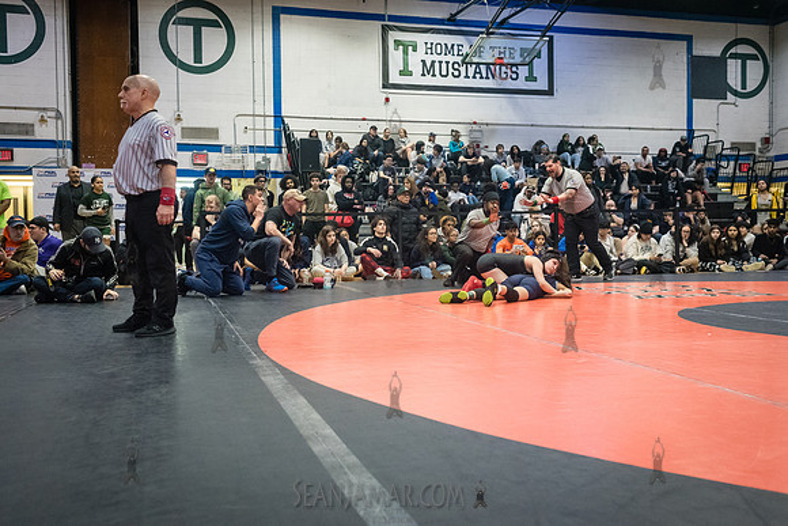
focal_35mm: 36
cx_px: 394
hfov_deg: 53.5
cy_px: 263
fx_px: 782
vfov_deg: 37.2
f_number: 4
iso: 8000
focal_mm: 35
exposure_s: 1/400
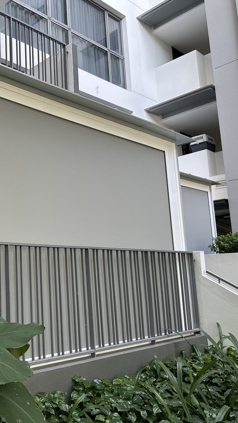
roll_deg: +1.6
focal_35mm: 35
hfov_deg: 31.7
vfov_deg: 56.6
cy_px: 212
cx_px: 12
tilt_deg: +9.9
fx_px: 393
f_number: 1.78
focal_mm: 6.86
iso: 80
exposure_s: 1/121
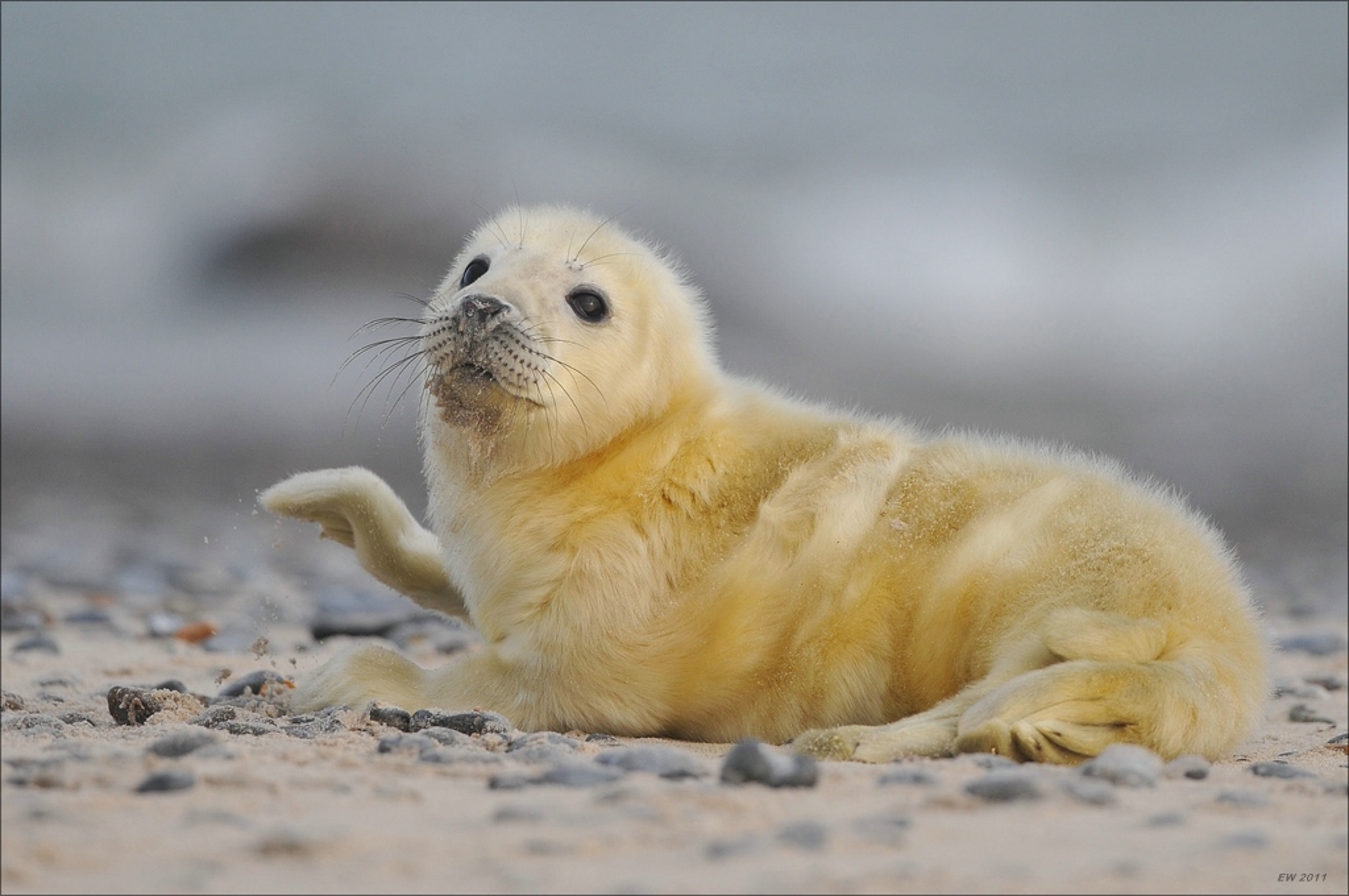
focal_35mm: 500
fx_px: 18712
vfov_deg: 2.7
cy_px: 448
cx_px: 674
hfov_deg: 4.1
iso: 400
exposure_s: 1/1250
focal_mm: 500
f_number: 4.5
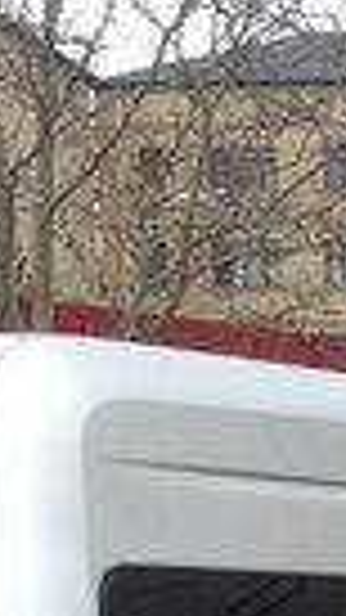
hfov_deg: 9.0
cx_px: 589
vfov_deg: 15.1
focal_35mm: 130
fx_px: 2122
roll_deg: -1.6
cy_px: 971
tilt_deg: -13.1
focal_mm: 4.12
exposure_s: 1/463
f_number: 2.4
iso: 50
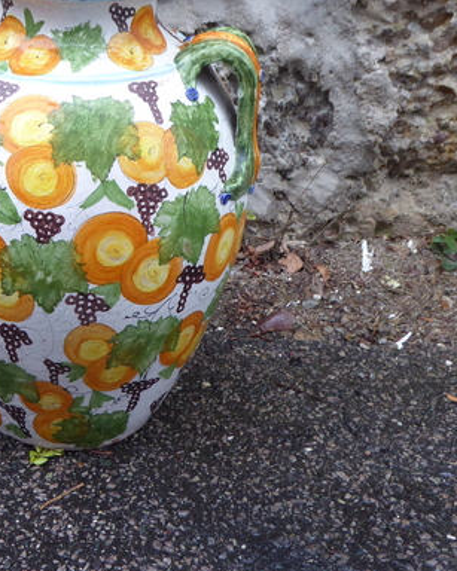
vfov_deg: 30.9
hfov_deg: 24.5
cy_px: 238
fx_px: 1032
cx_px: 82
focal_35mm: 61
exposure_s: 1/40
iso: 400
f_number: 3.8
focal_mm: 7.2
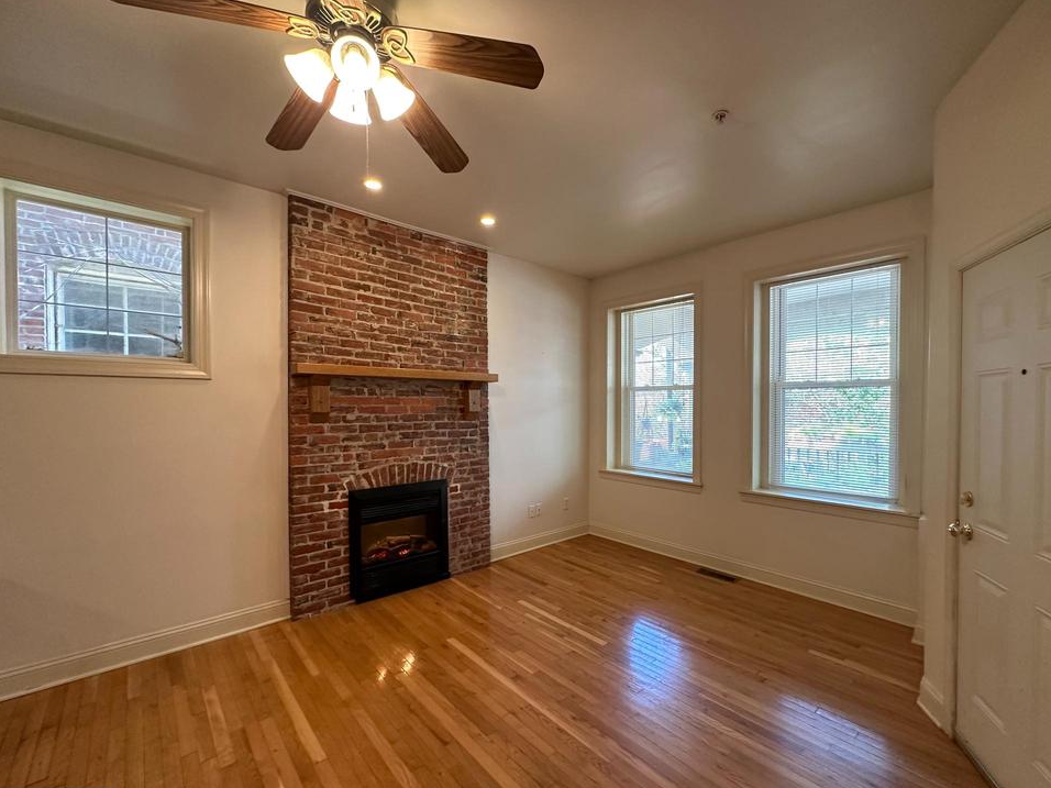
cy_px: 412
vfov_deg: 81.7
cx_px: 542
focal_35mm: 15
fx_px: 455
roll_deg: -0.2
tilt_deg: -0.2
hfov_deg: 98.1
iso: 250
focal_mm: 2.22
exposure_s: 1/60
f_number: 2.2
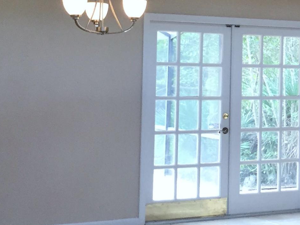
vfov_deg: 16.0
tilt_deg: +0.3
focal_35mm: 92
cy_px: 73
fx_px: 797
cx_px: 377
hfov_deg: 19.8
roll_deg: -1.2
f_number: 2.2
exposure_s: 1/30
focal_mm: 4.15
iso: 50
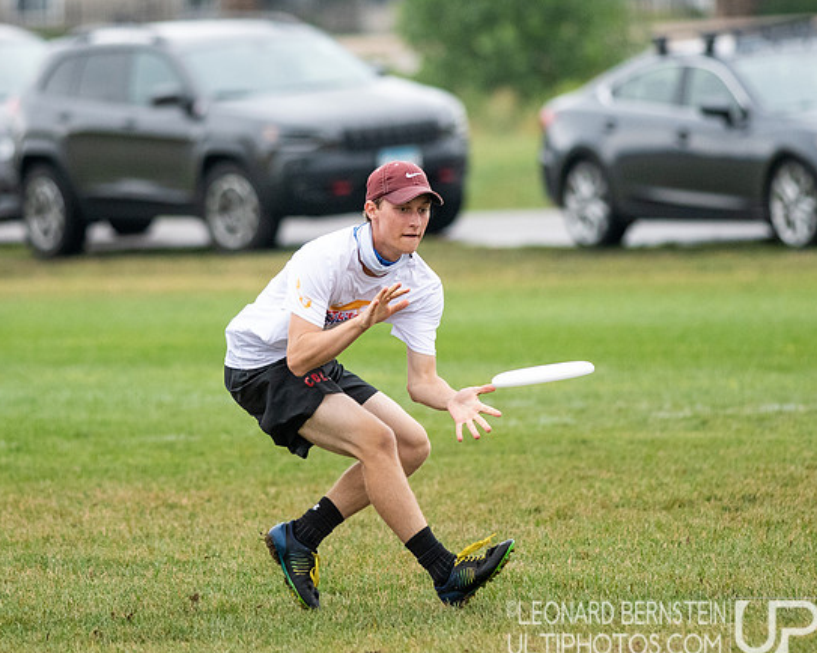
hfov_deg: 2.9
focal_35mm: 661
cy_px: 248
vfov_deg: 2.3
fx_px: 15977
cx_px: 369
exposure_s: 1/2000
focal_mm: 300
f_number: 4.5
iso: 1600
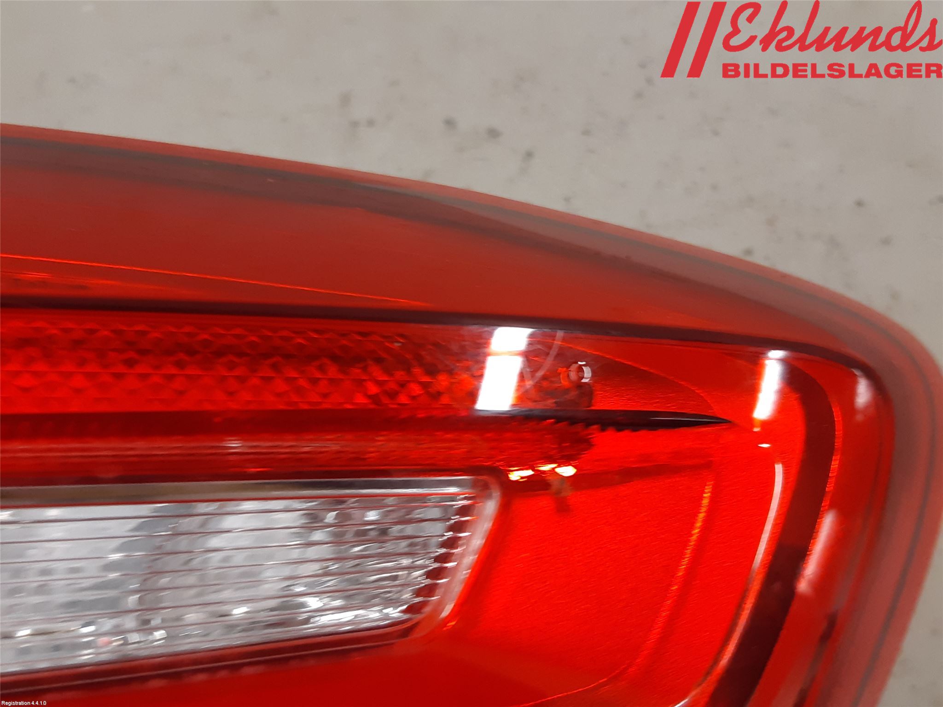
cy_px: 354
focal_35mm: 26
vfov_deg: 53.1
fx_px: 708
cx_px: 472
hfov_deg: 67.3
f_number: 1.7
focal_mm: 3.93
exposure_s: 1/50
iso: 125
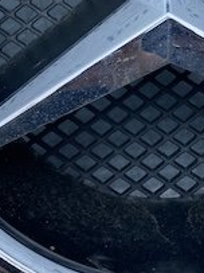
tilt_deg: -69.2
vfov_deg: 23.7
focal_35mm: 82
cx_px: 166
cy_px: 79
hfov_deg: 17.8
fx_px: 645
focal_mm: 4.25
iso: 32
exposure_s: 1/493
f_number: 1.8
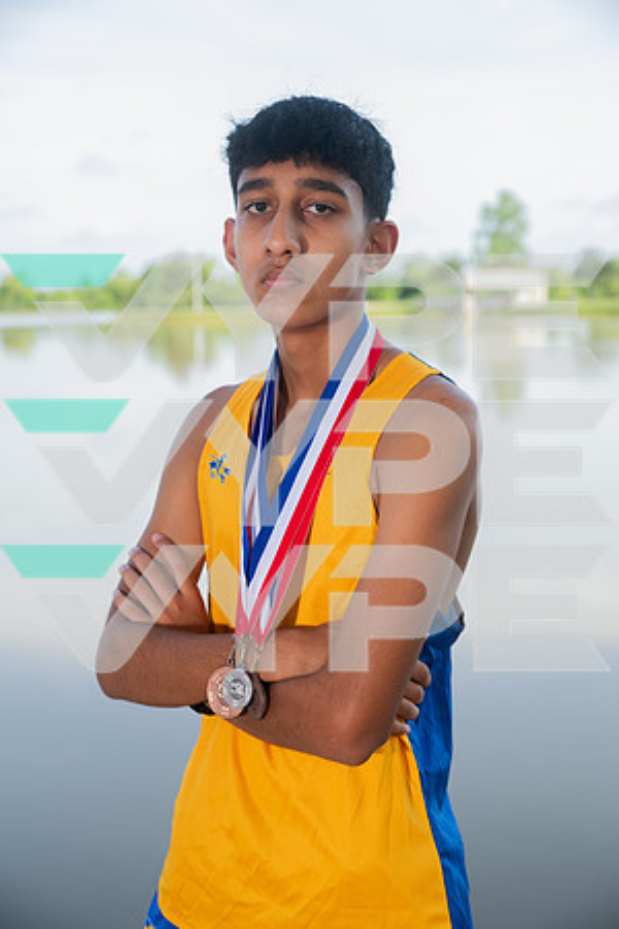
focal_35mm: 52
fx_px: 1341
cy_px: 464
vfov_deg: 38.2
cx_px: 310
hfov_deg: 26.0
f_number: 4.5
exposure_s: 1/400
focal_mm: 52
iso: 250
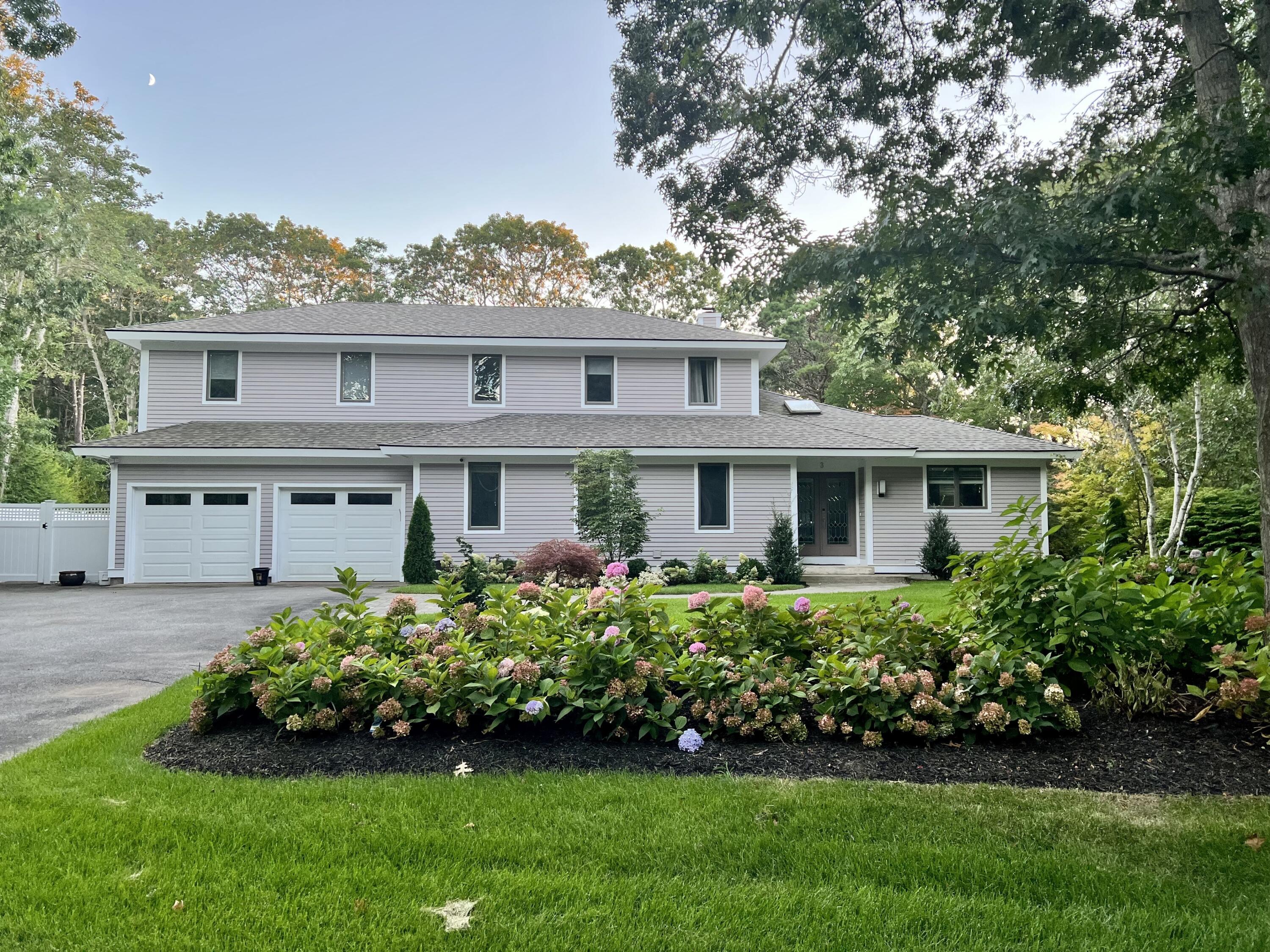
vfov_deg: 53.1
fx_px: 954
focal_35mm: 26
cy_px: 476
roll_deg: +0.1
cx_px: 635
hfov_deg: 67.3
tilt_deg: +3.4
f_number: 1.5
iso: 80
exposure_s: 1/121
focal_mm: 5.7
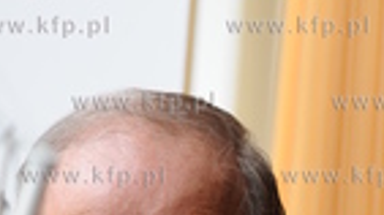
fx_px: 2574
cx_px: 57
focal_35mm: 253
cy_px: 542
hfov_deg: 8.5
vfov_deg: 4.7
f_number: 4
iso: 400
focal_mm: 85
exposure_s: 1/640
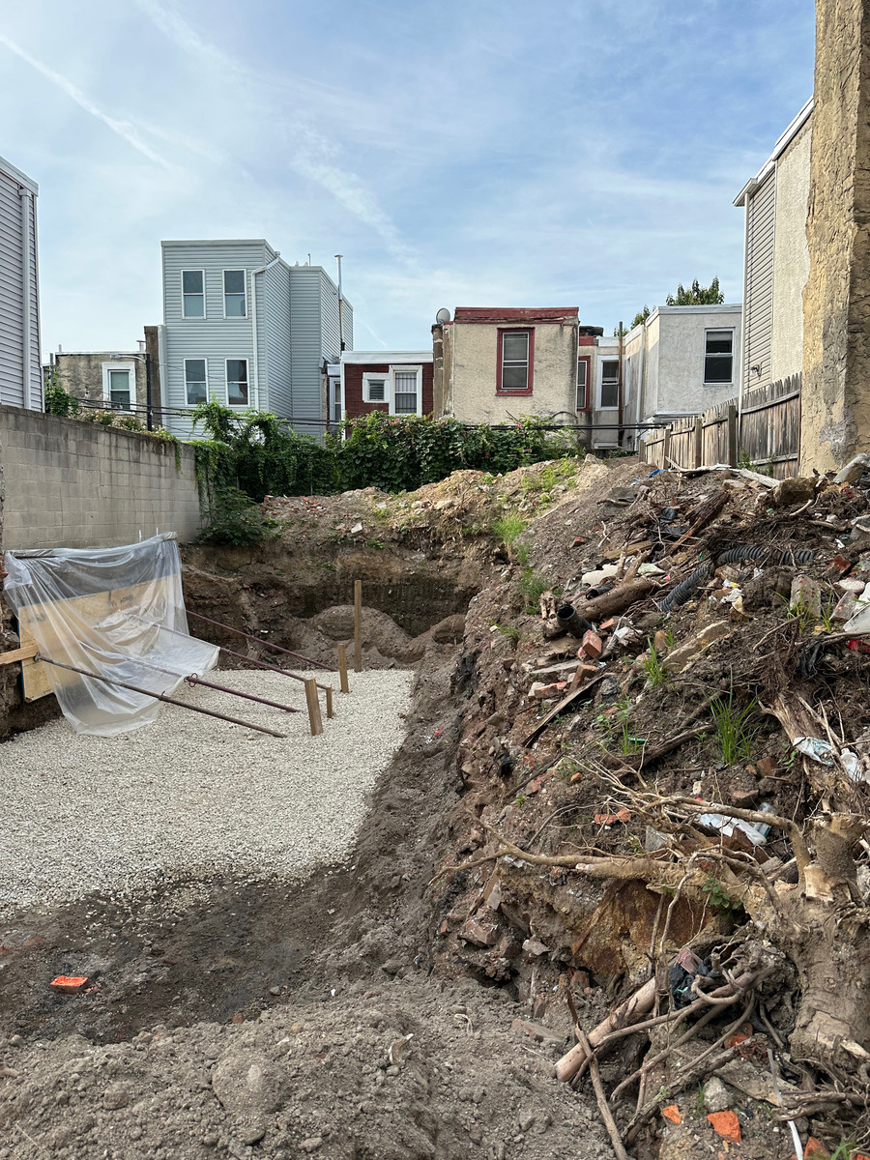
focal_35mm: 24
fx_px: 804
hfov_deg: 56.8
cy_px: 580
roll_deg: -0.2
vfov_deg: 71.6
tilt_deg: -5.6
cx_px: 435
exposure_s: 1/2155
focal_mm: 6.86
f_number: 1.78
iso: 80
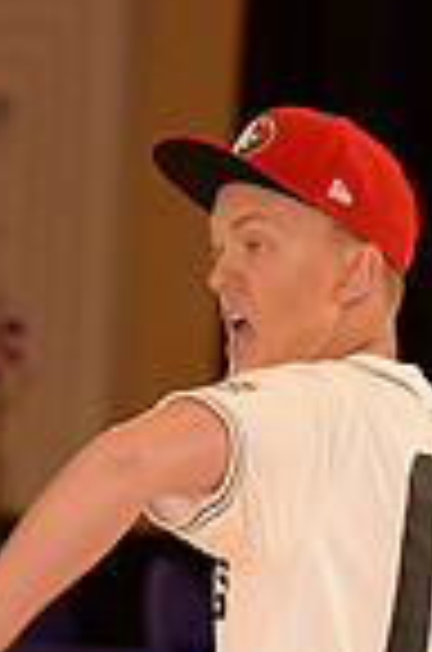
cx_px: 119
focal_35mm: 640
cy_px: 1016
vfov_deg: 3.2
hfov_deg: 2.1
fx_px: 11575
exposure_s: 1/250
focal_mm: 160
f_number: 4.5
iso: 1600
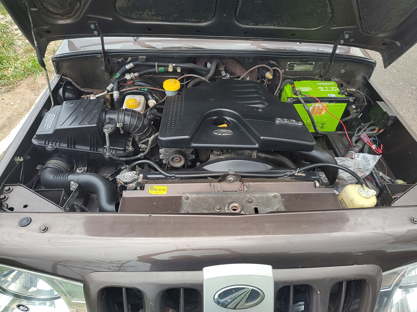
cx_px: 208
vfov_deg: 58.9
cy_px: 156
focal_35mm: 23
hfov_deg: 73.9
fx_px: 277
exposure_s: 1/411
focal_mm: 5.56
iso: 100
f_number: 1.8
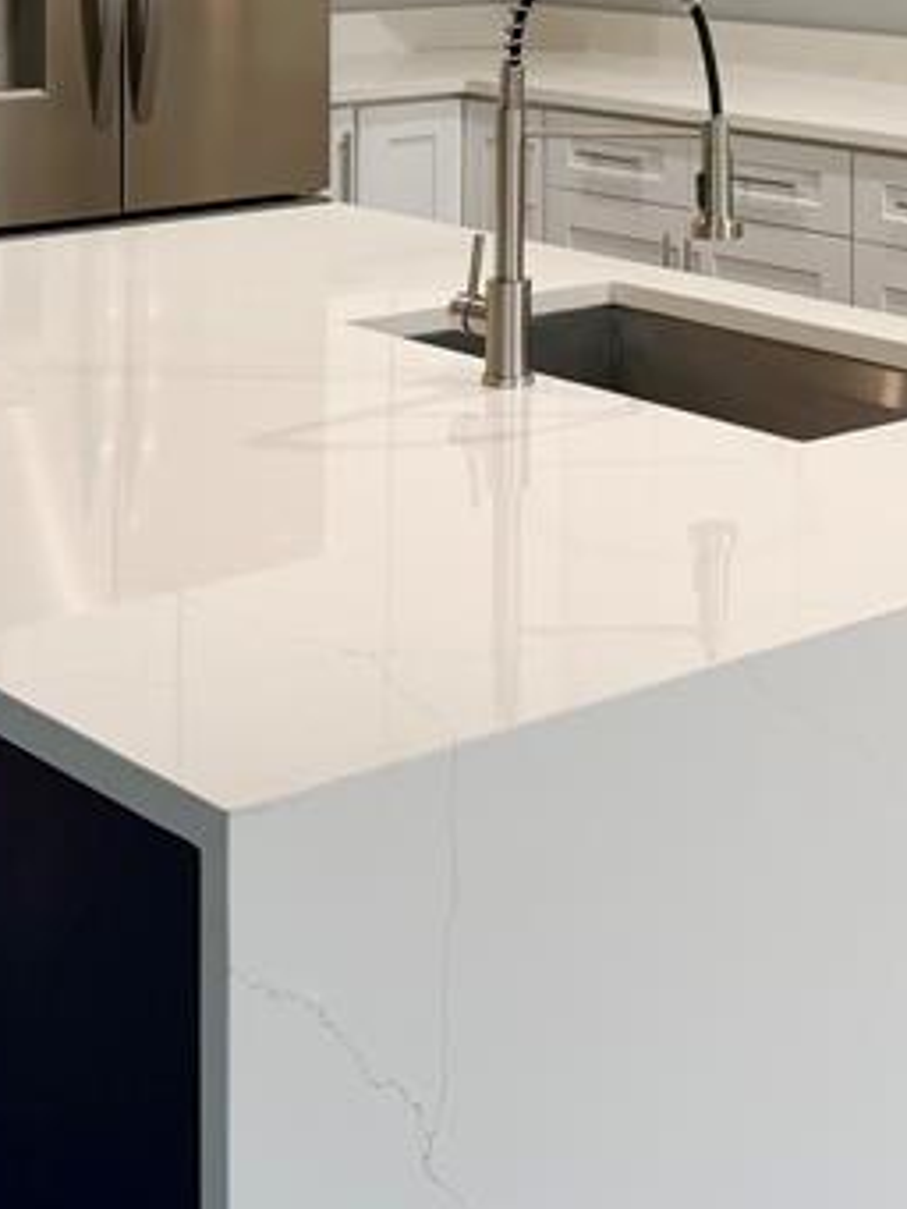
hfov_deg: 20.2
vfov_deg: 25.3
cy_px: -89
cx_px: 744
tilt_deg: -2.1
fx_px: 2514
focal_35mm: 72
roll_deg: -0.1
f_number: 1.78
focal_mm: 6.76
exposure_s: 1/120
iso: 125
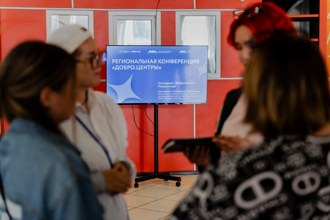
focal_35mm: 64
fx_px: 587
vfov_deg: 21.2
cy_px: 110
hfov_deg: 31.4
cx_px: 165
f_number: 3.2
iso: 1250
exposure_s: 1/160
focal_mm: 64
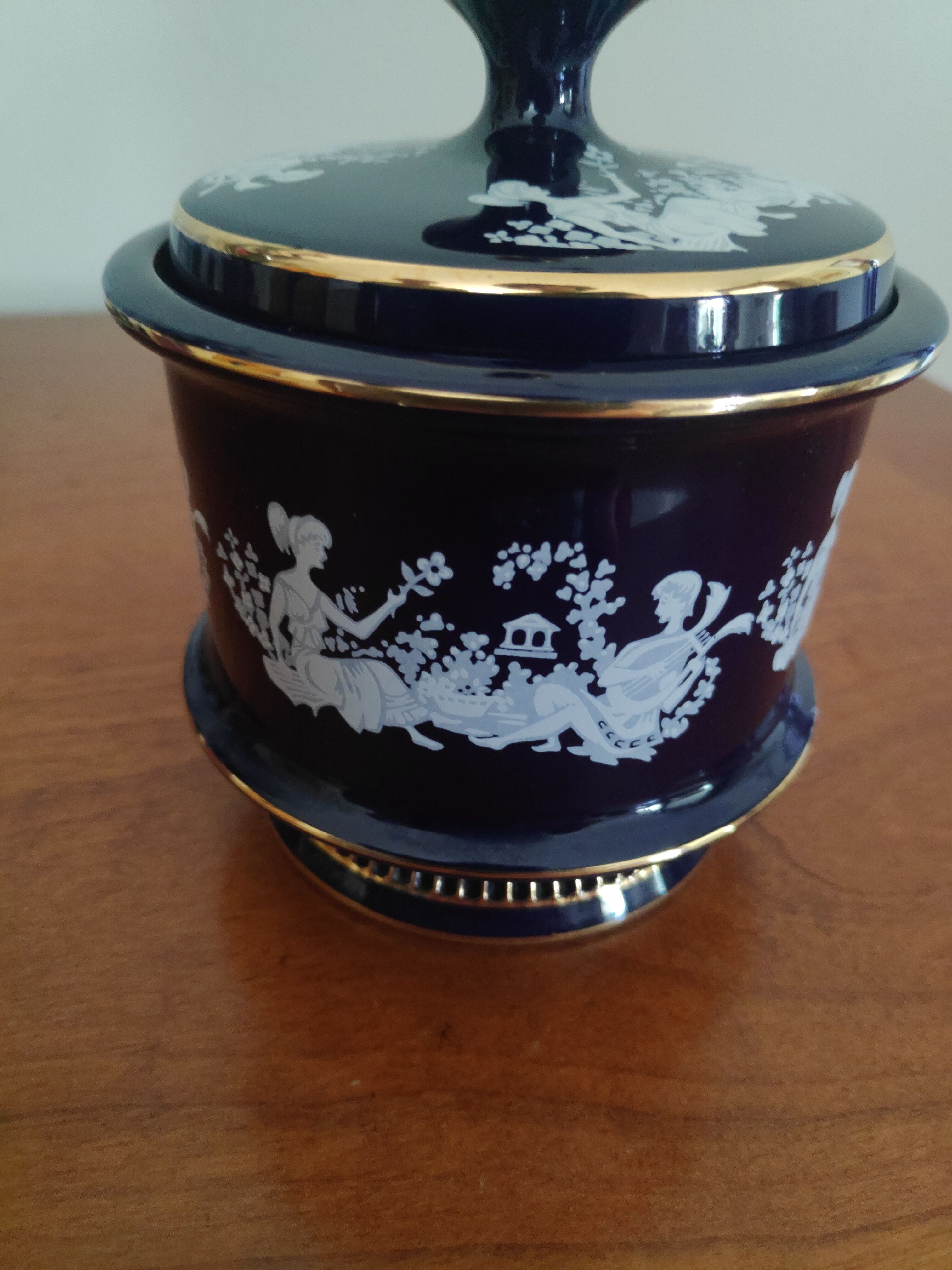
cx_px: 476
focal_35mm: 20
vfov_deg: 81.7
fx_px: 733
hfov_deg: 66.0
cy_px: 635
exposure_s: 1/20
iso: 2812
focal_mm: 3.94
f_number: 1.9
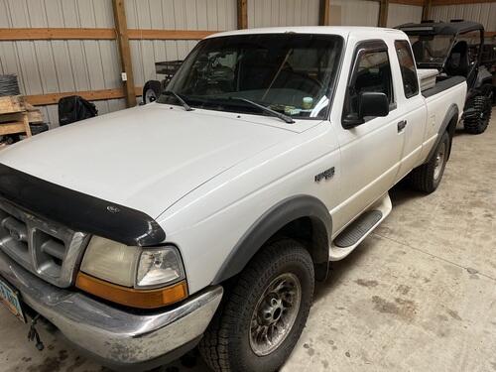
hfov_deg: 67.3
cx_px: 248
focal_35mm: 26
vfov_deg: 53.1
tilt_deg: -21.1
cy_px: 186
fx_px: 373
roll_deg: +0.9
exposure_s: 1/122
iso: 100
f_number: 1.6
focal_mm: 5.1
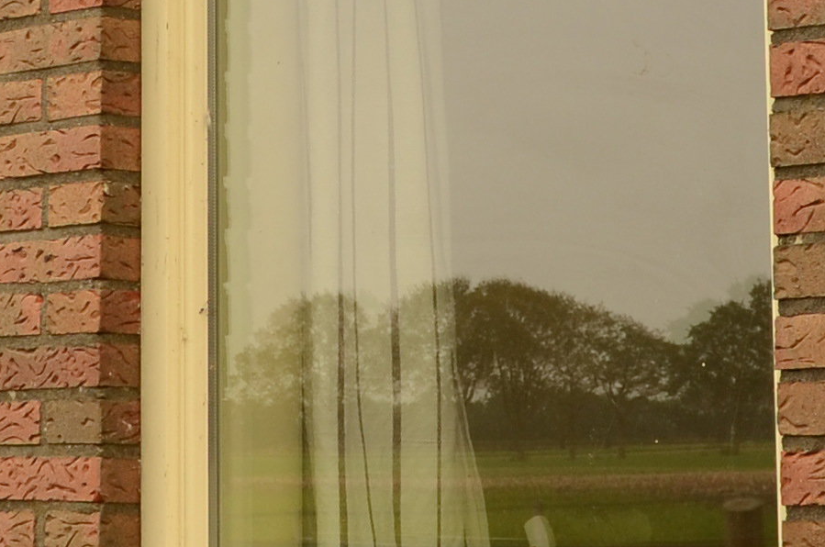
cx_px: 342
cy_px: -84
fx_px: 3197
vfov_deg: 9.7
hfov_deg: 14.7
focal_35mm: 140
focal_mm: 17
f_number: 5.6
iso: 200
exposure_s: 1/100
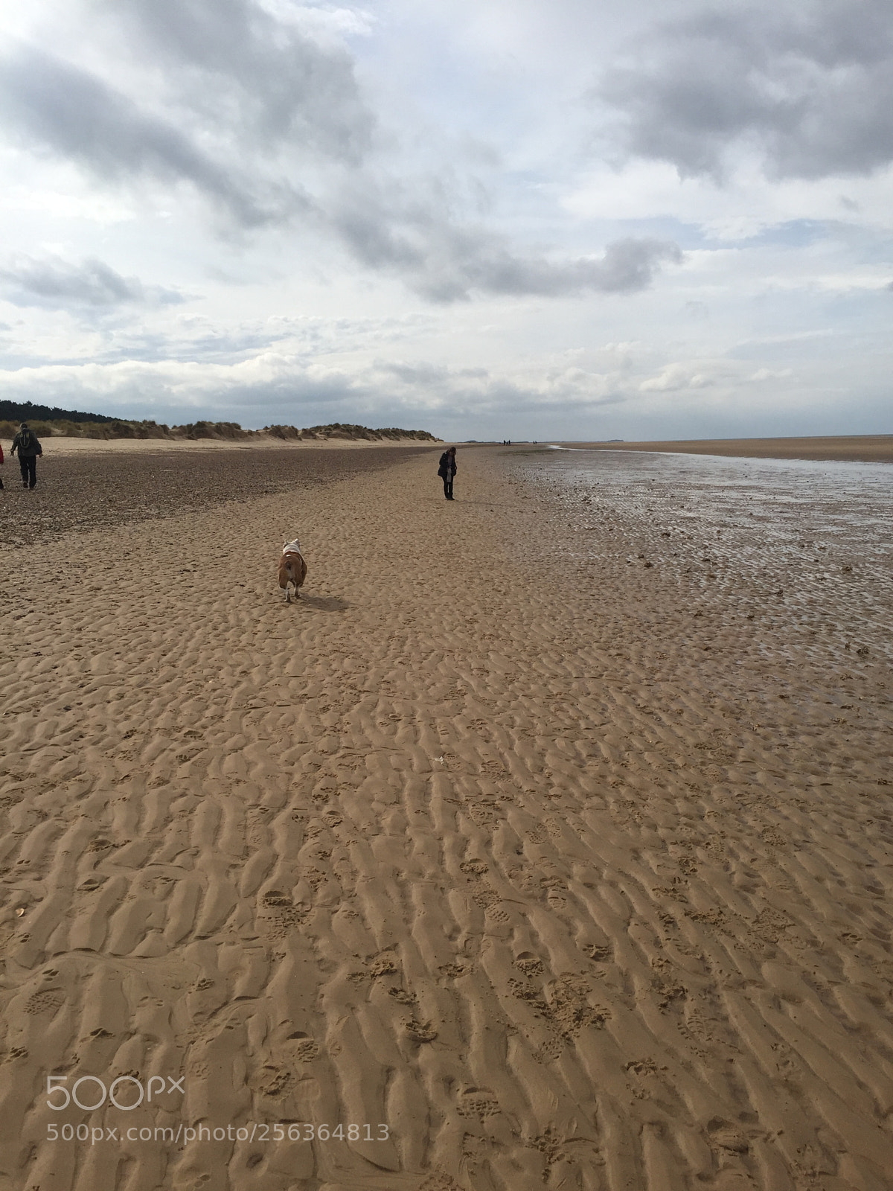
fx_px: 997
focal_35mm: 29
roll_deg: +1.2
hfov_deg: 48.2
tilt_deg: -10.8
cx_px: 446
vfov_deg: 61.7
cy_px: 596
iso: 32
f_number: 2.2
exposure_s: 1/3968
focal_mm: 4.15
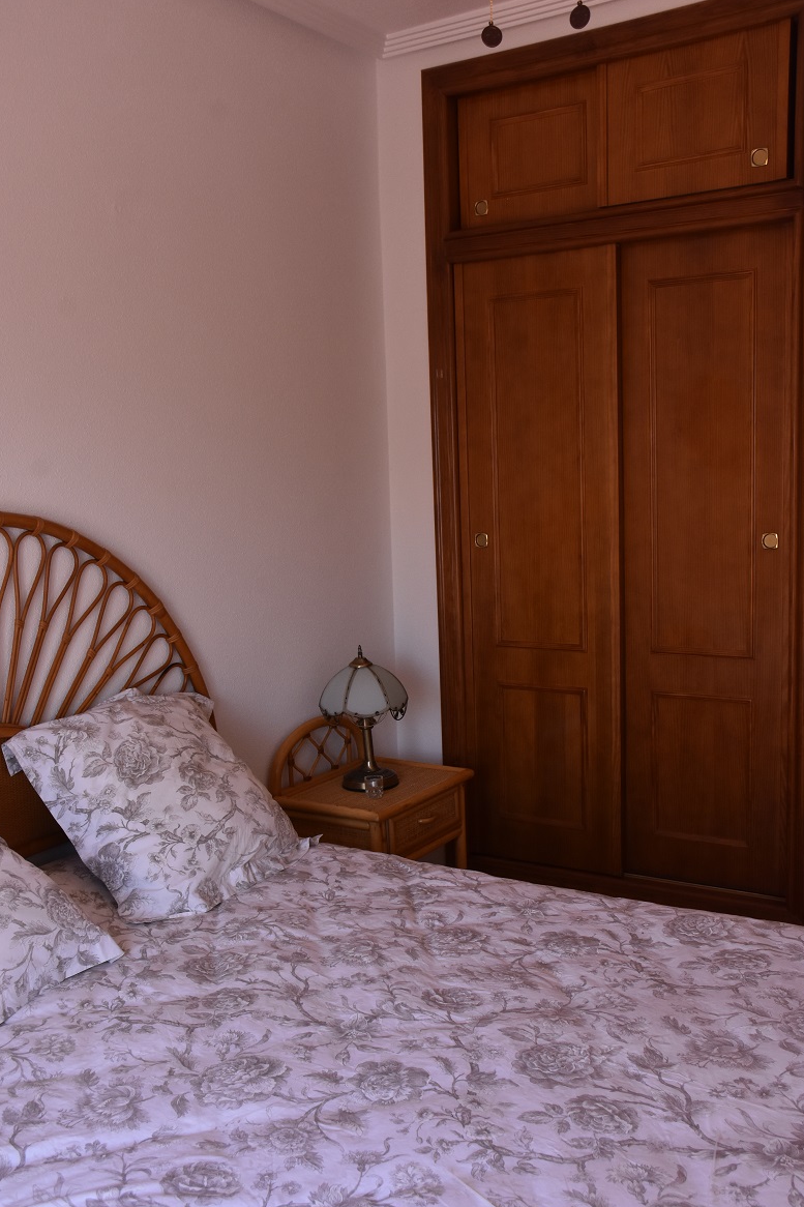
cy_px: 612
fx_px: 1190
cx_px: 406
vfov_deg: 53.8
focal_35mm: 36
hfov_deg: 37.3
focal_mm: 23
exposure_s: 1/200
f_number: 7.1
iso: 800
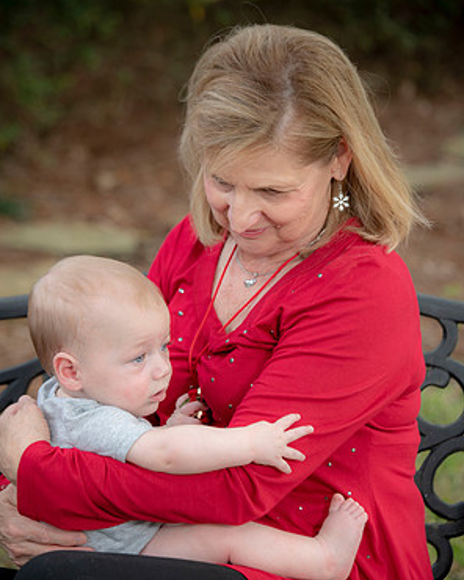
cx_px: 234
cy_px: 346
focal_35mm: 137
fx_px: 2352
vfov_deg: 14.1
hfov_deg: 11.3
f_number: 4.5
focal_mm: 120
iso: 320
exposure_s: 1/200
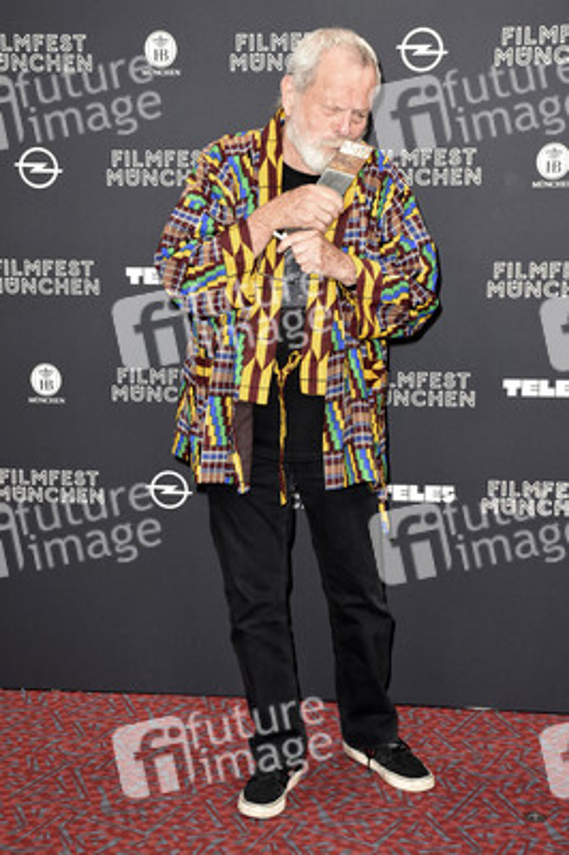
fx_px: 1425
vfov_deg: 33.4
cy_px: 428
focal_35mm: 60
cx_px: 284
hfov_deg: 22.6
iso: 640
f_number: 6.3
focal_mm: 40
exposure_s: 1/160
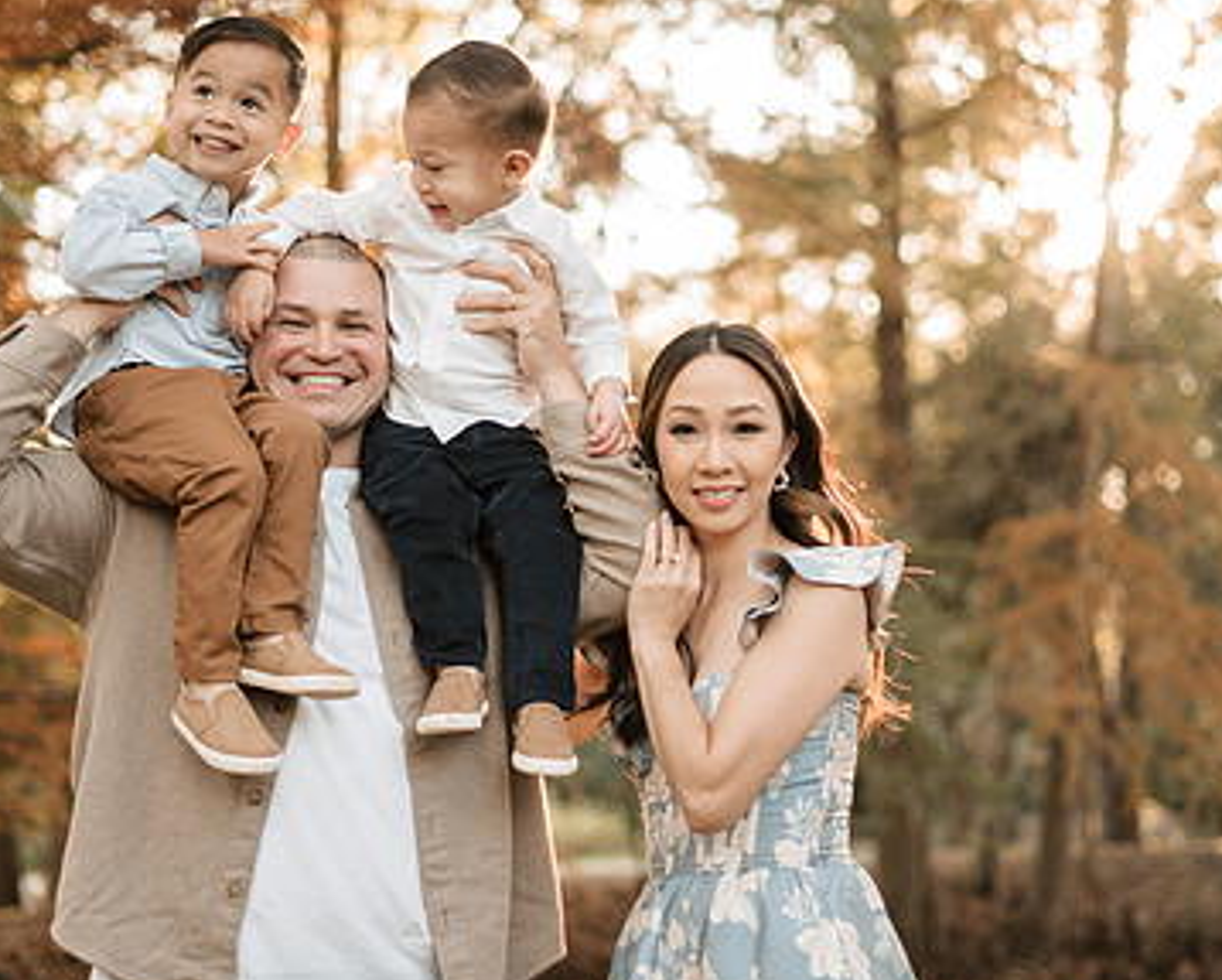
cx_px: 700
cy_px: 405
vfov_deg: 20.2
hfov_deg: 25.0
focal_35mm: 76
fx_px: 2751
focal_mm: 50
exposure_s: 1/200
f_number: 1.8
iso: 160
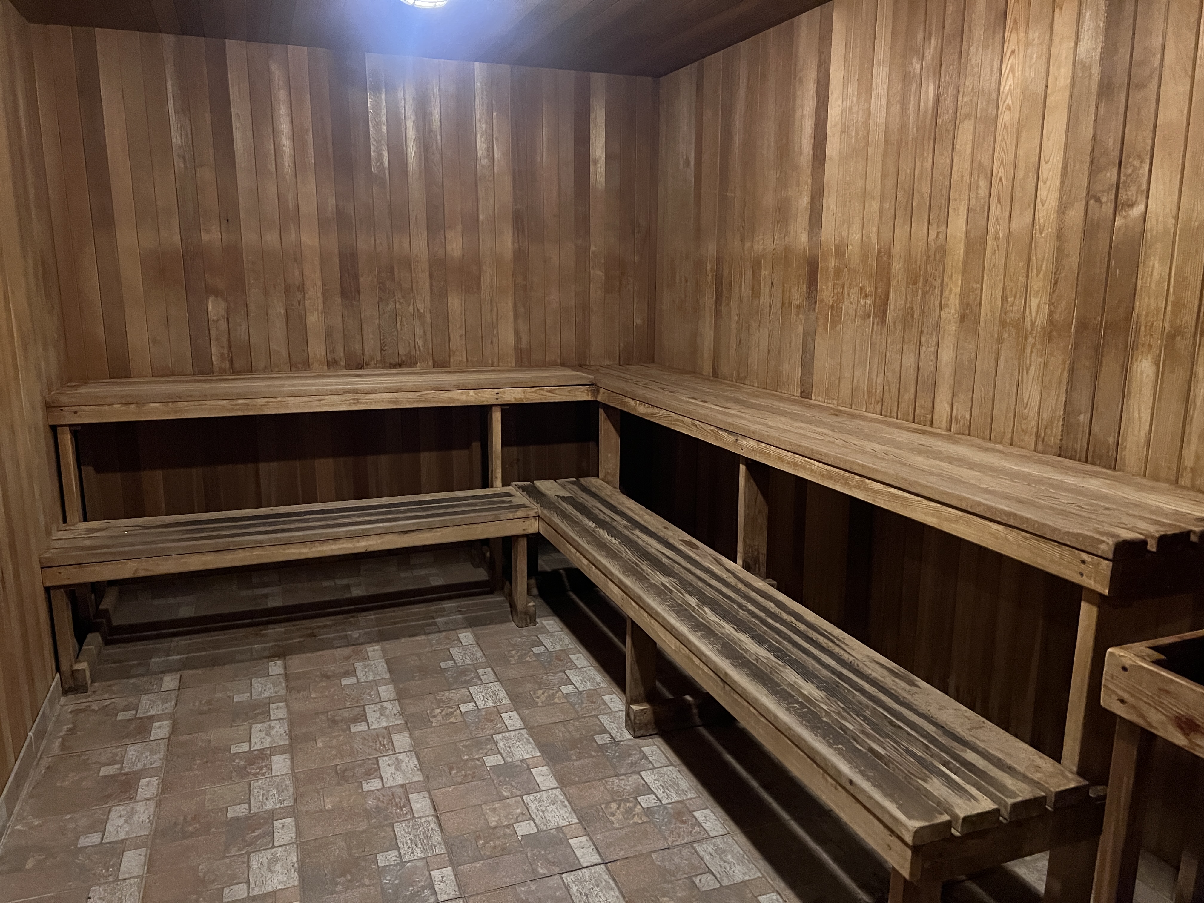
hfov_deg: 67.3
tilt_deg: -12.3
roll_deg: -0.3
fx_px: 904
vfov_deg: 53.1
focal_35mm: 26
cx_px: 602
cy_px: 452
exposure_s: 1/30
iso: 640
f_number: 1.5
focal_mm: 5.7
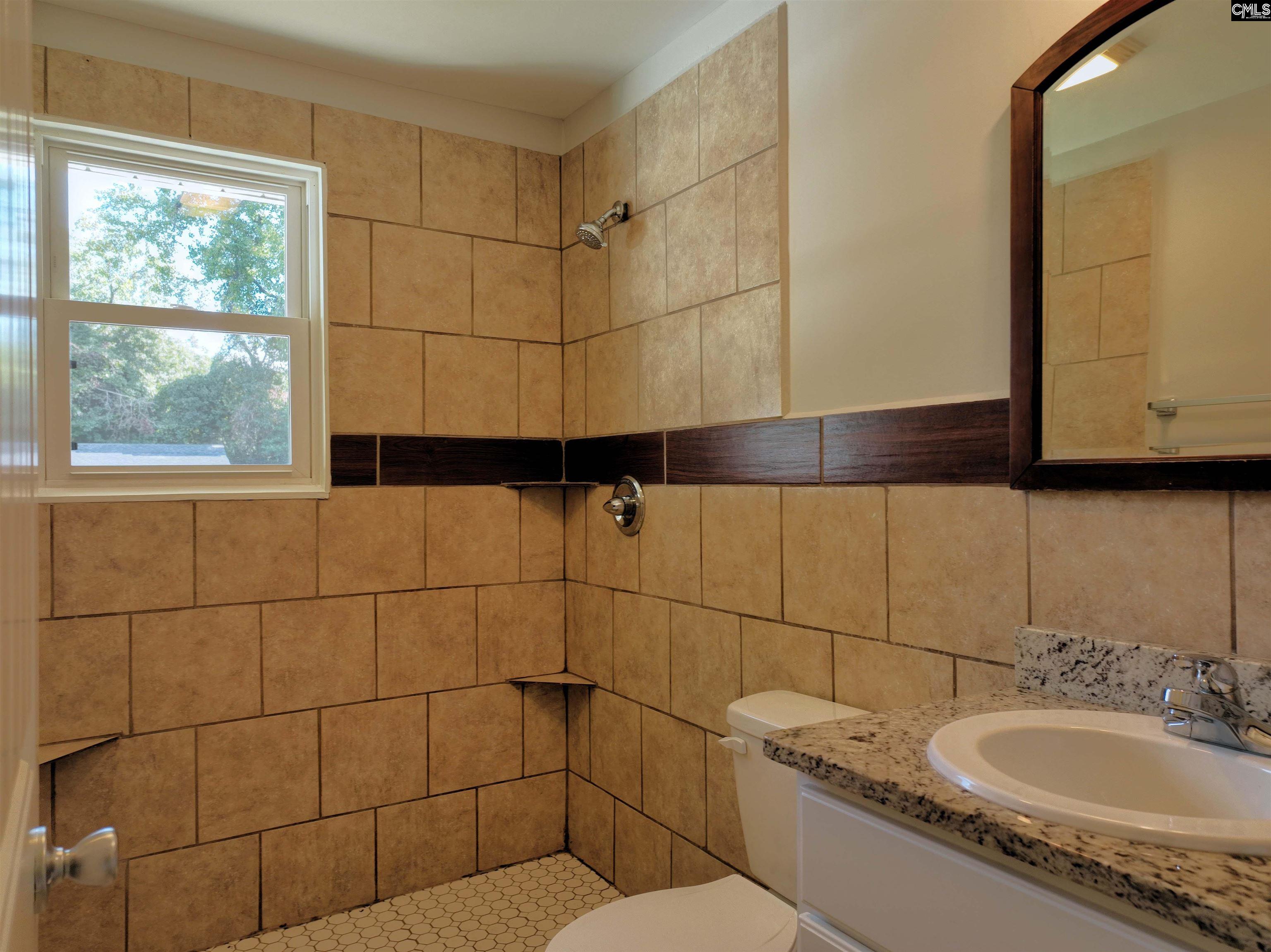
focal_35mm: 24
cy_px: 476
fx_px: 881
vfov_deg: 56.8
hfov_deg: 71.6
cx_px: 636
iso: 120
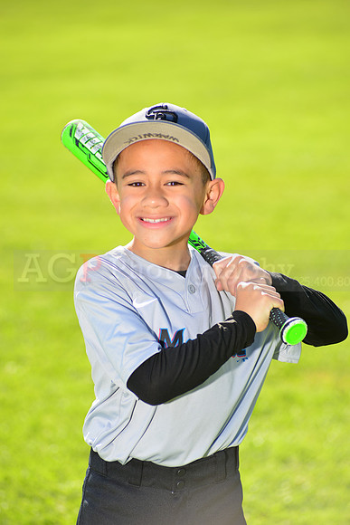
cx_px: 175
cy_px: 262
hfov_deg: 7.4
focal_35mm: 185
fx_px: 2696
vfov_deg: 11.1
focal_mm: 185
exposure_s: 1/250
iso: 100
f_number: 5
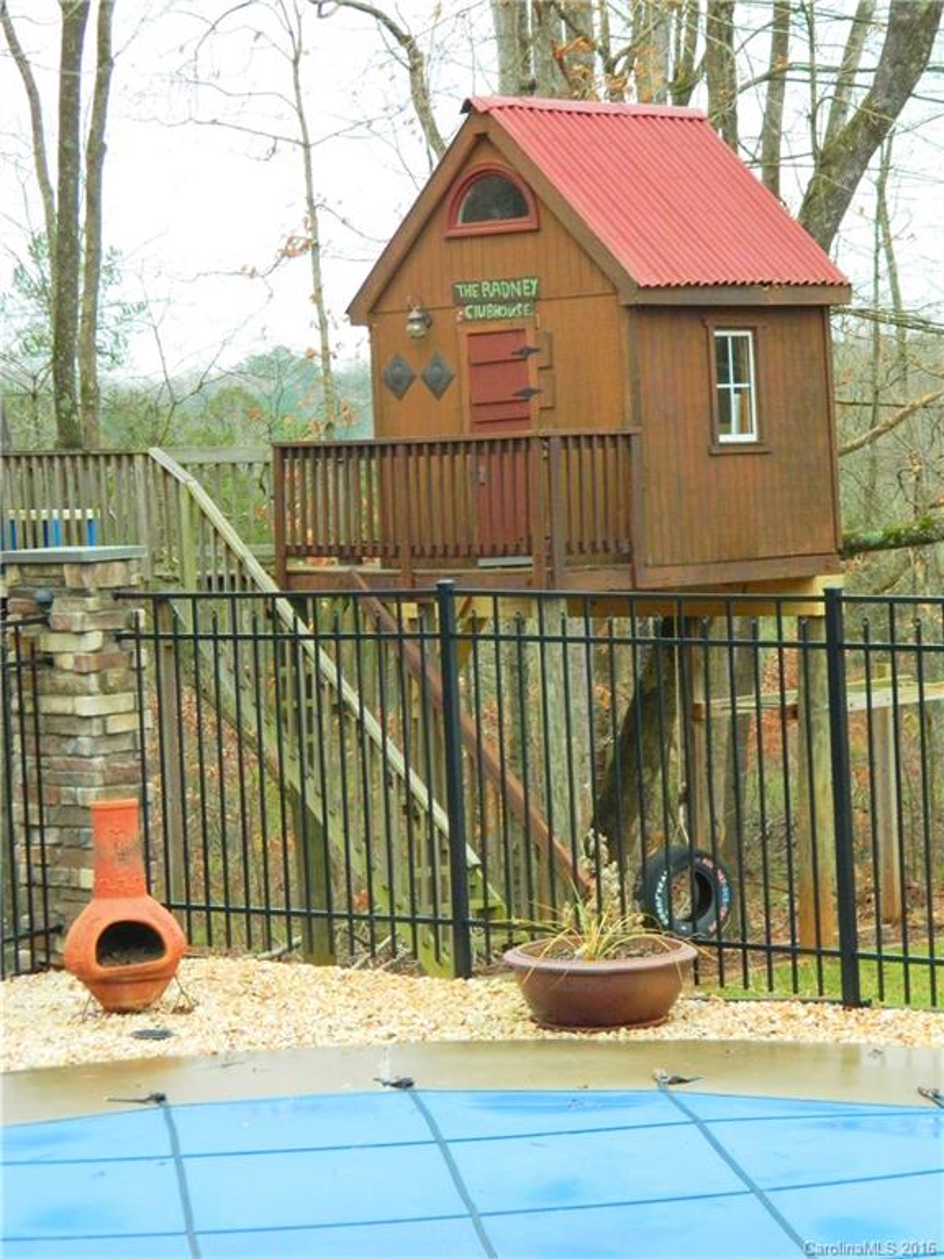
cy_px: 630
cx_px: 472
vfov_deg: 19.1
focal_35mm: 103
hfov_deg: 14.4
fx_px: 3745
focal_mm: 18.6
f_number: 4.5
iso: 320
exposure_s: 1/60
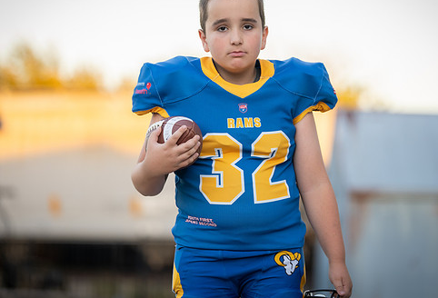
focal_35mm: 177
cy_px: 120
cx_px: 222
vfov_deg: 7.9
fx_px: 2167
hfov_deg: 11.5
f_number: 2.8
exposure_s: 1/320
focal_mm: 135
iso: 320
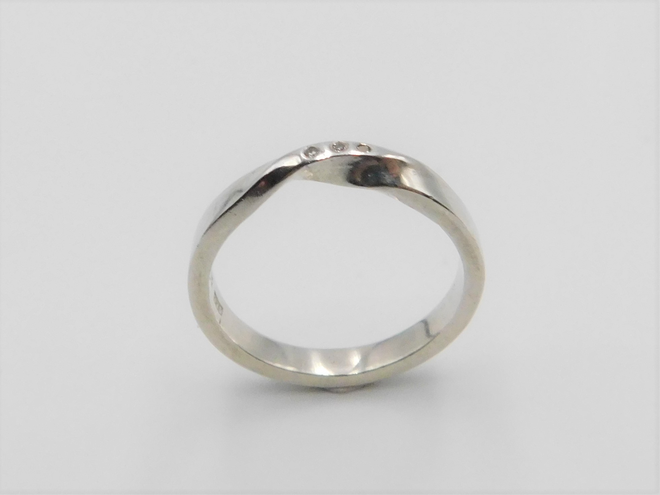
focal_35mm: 23
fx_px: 438
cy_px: 248
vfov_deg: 58.9
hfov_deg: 73.9
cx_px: 330
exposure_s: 1/400
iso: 400
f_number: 6
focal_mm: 4
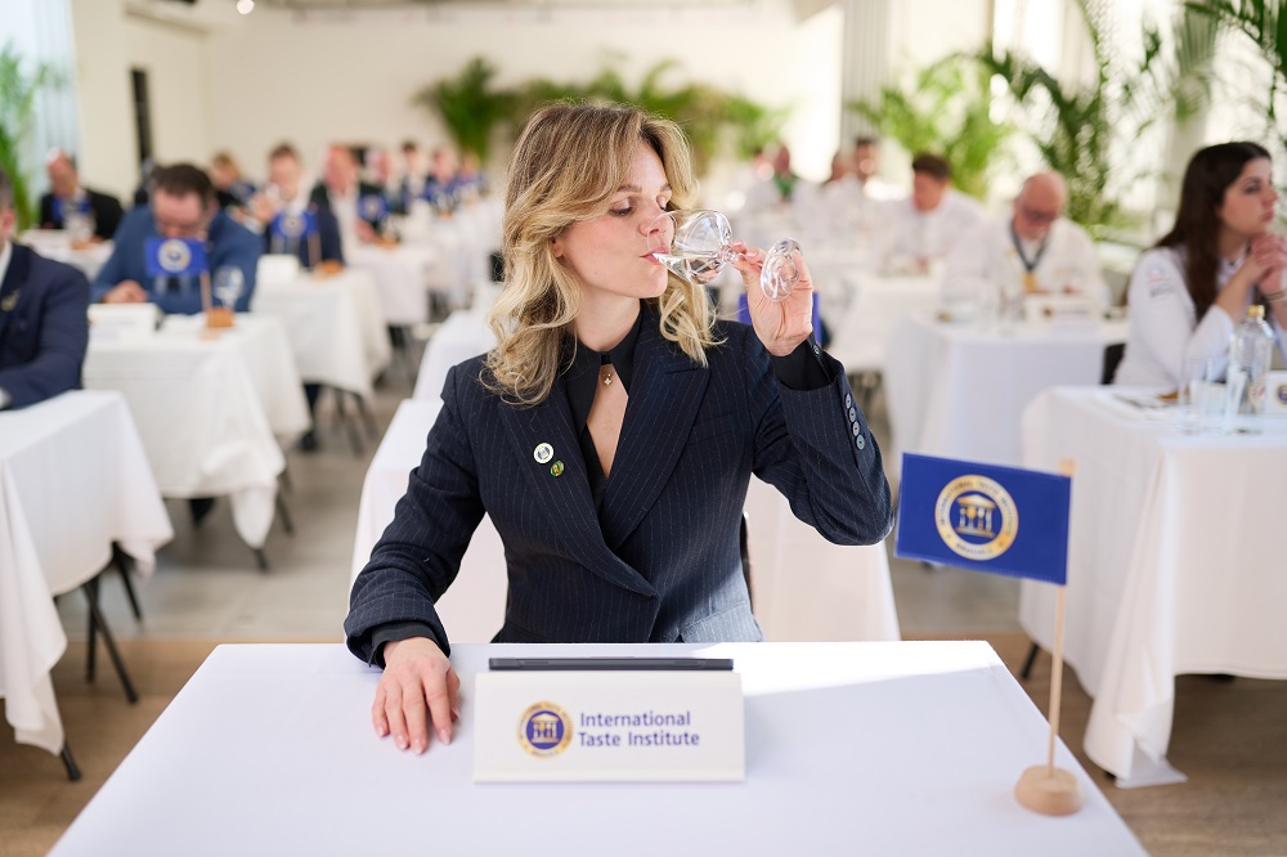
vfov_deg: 37.8
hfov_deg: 54.5
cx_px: 644
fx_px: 1251
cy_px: 428
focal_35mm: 35
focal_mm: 35
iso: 64
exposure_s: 1/160
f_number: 1.6
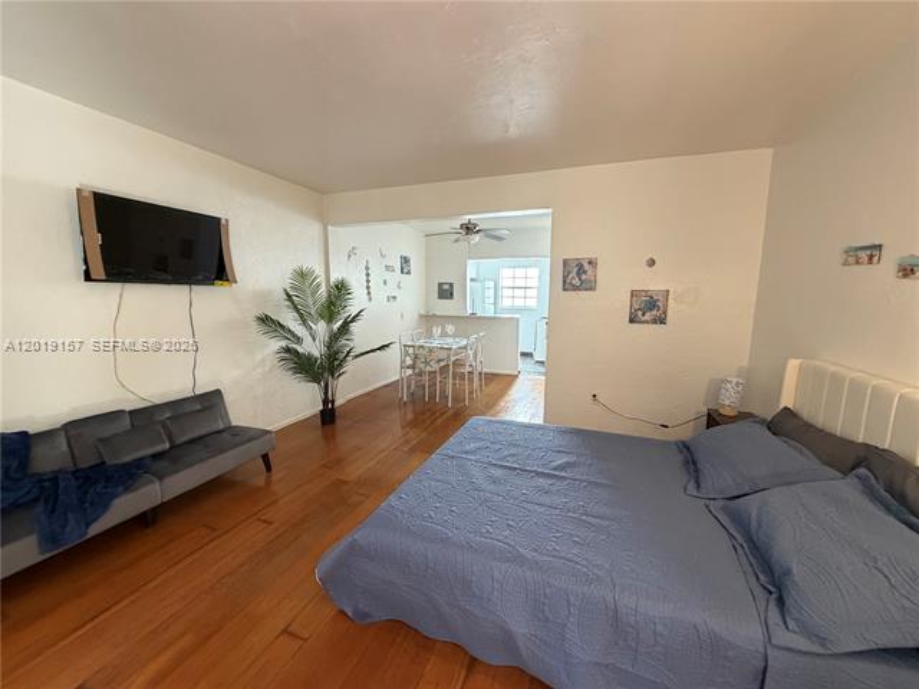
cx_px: 460
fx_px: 372
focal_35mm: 14
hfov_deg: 102.1
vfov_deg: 85.7
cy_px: 344
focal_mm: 2.22
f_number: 2.2
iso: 500
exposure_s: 1/60
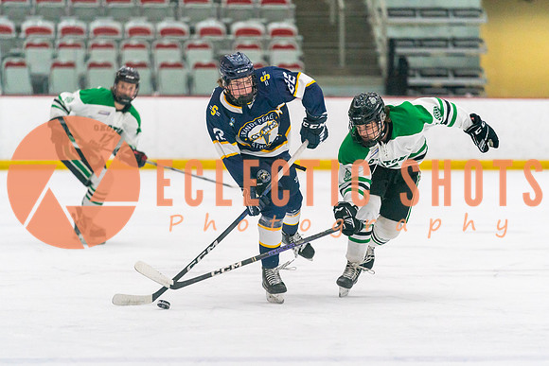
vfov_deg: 5.4
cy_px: 232
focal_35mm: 255
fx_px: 3896
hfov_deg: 8.1
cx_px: 275
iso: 3200
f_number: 2.8
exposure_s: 1/1250
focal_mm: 200
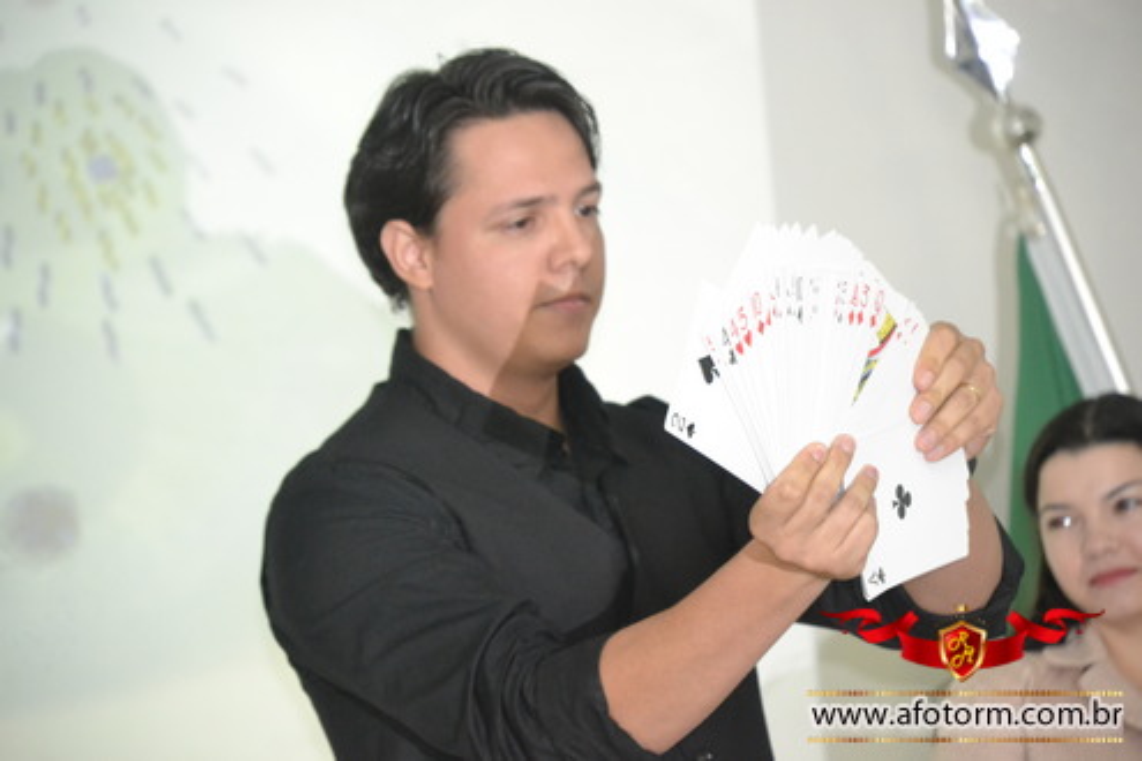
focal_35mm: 202
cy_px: 380
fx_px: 6423
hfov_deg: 10.2
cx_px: 571
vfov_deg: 6.8
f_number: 5.6
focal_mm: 135
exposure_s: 1/60
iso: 3200
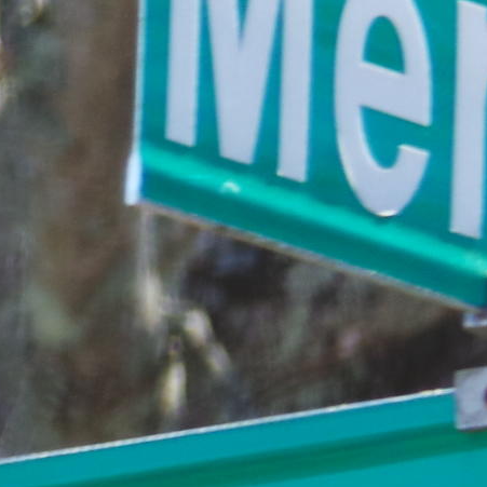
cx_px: 439
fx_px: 29892
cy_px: 216
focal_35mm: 1878
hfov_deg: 0.9
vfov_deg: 0.9
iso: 100
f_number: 5.9
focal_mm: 86.1
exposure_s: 1/100
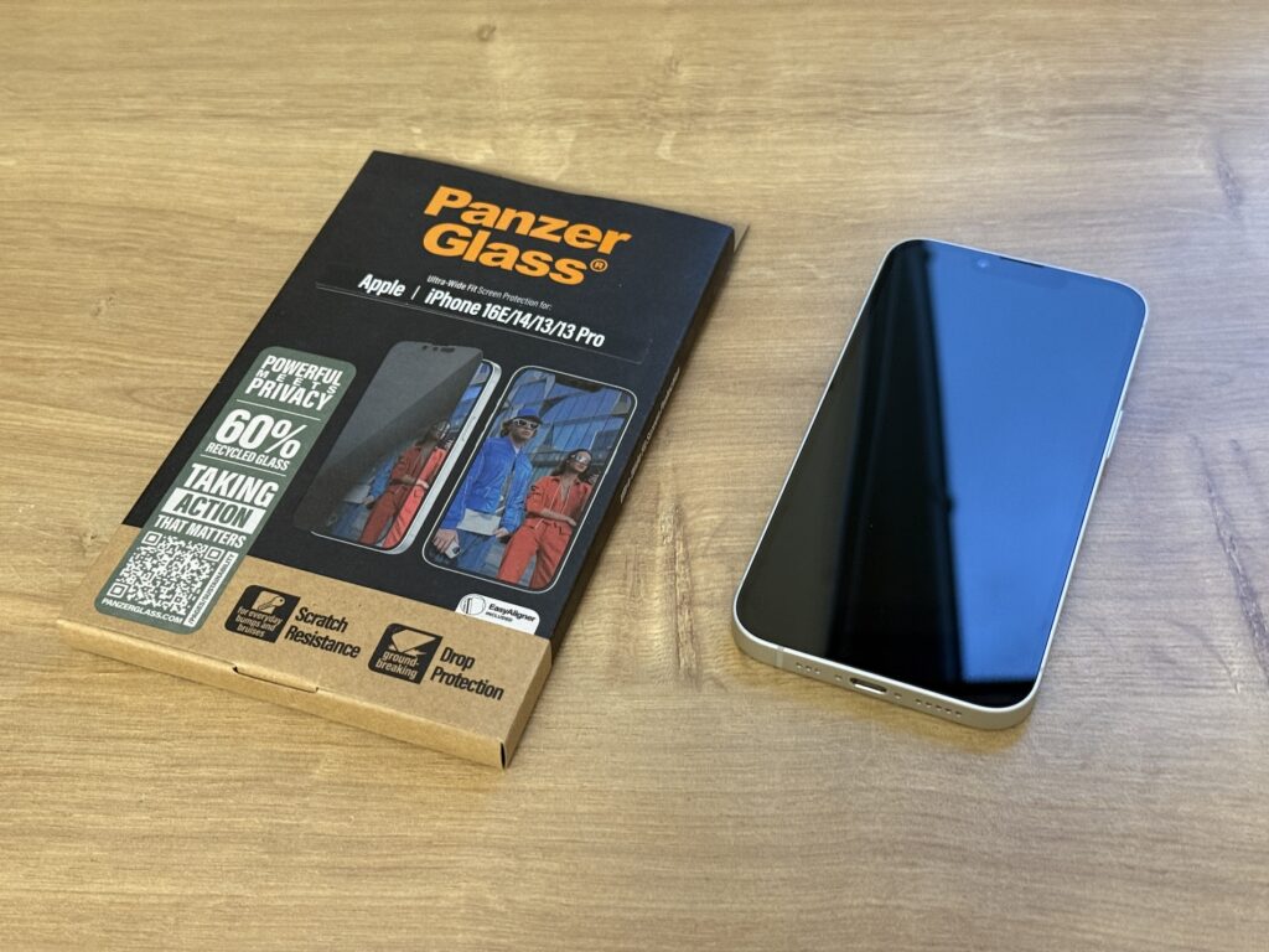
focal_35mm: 48
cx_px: 634
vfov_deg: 30.3
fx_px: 1760
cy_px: 476
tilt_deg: -48.8
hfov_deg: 39.7
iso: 320
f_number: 1.78
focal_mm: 6.76
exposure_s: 1/40
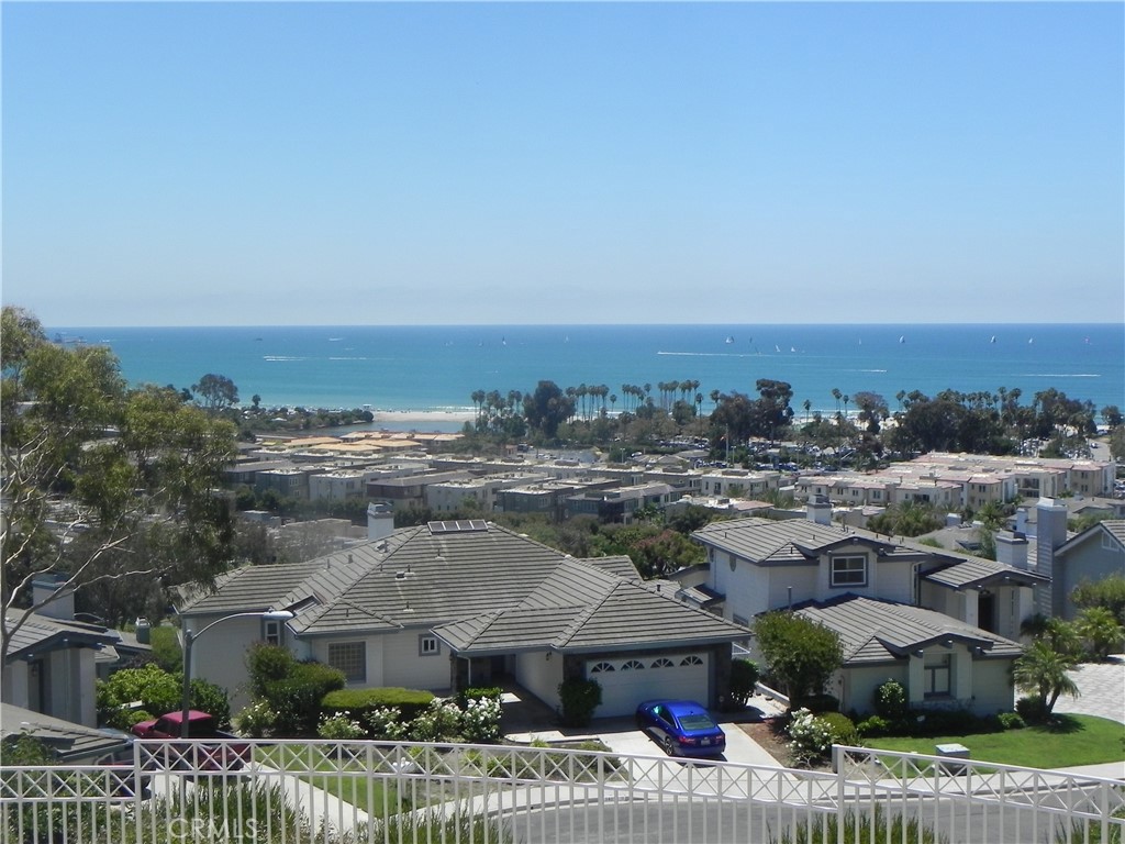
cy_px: 422
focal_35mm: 52
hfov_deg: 36.8
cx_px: 562
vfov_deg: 28.0
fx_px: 1690
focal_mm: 9.2
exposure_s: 1/427
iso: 160
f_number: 8
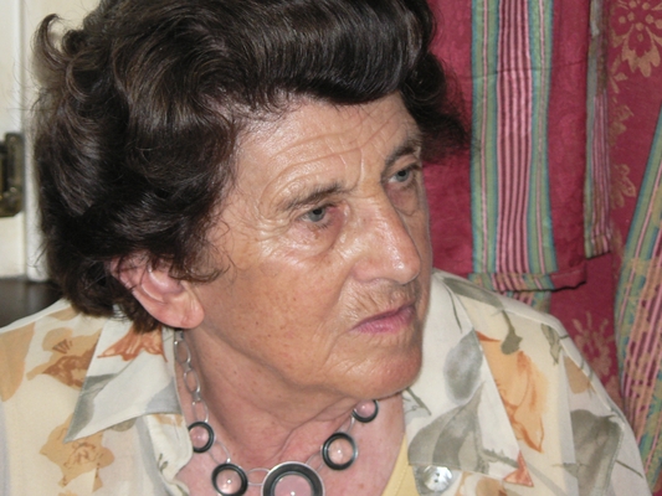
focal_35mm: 233
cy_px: 248
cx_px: 331
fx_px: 4457
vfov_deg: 6.4
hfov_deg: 8.5
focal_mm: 38.9
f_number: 3.3
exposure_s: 1/60
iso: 300
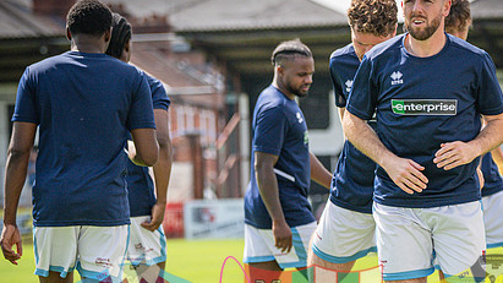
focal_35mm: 271
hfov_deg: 7.9
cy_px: 228
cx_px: 424
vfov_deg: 4.5
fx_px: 3614
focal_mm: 96
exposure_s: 1/4000
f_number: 2.8
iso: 400
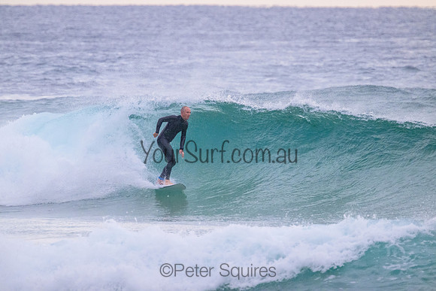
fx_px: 9691
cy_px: 146
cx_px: 218
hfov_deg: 2.6
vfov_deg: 1.7
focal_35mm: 800
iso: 7200
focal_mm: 800
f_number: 11
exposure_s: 1/320
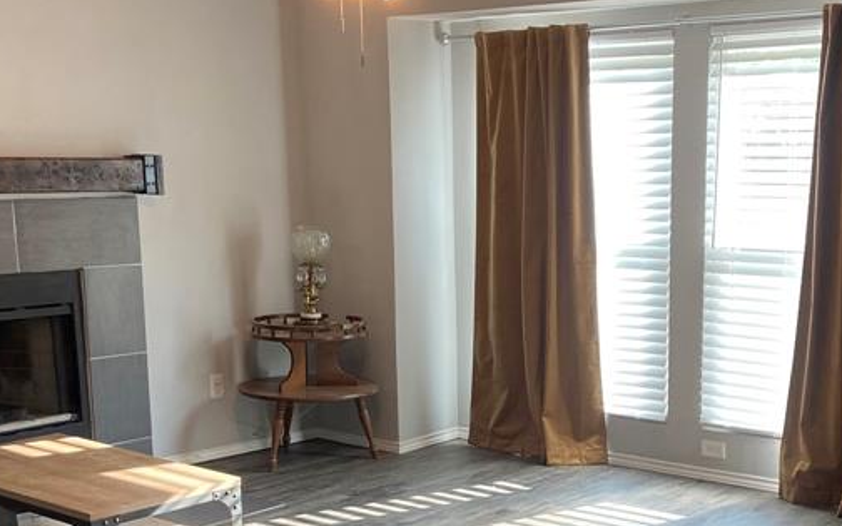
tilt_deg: -14.2
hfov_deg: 36.0
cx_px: 546
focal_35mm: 56
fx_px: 1285
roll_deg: -0.1
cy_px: 448
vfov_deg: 22.7
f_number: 1.8
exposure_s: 1/120
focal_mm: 4.25
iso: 125
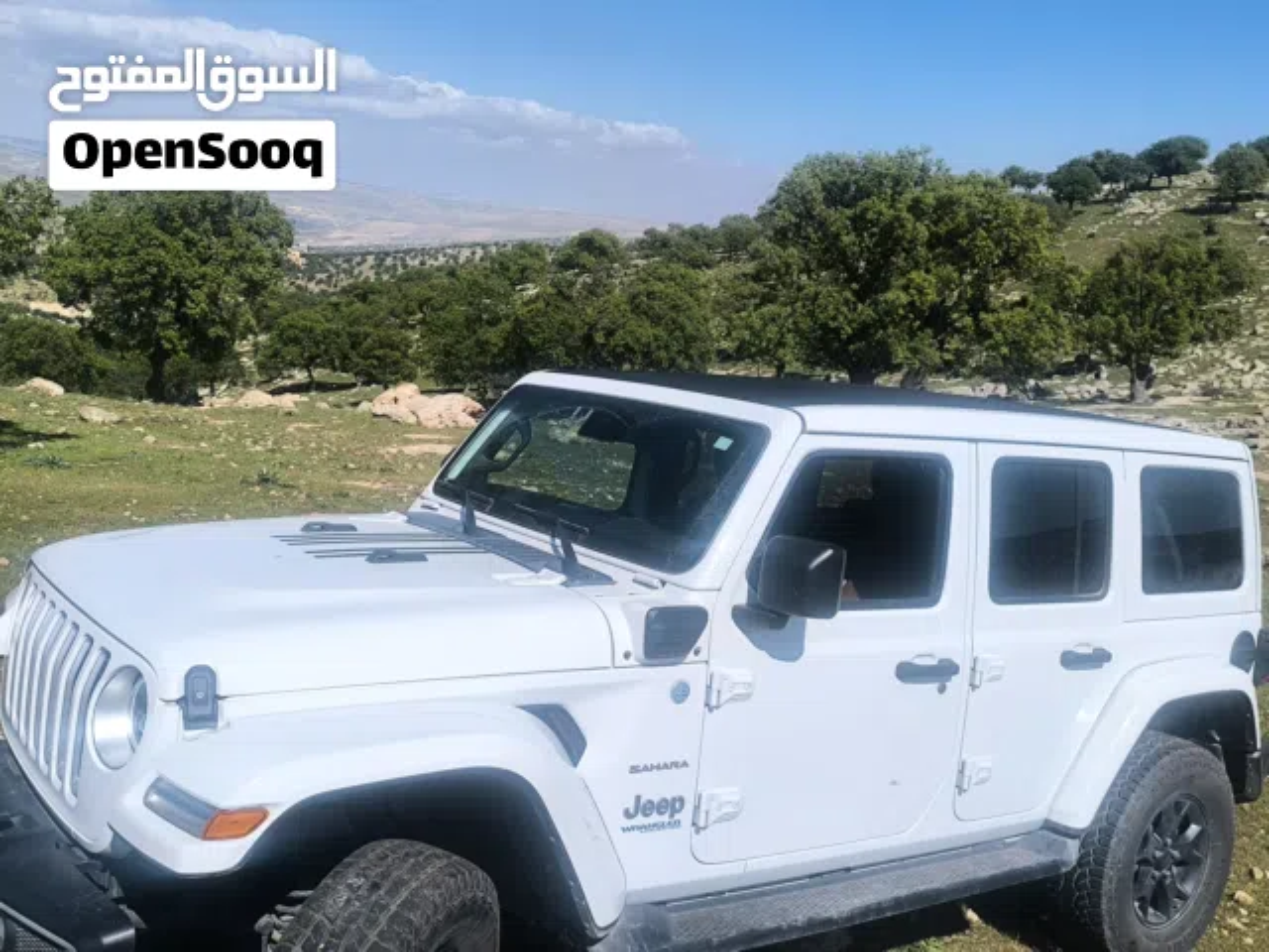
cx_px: 634
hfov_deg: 52.6
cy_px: 476
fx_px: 1283
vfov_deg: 40.7
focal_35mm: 35
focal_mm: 6.14
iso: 50
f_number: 1.65
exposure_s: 1/2012
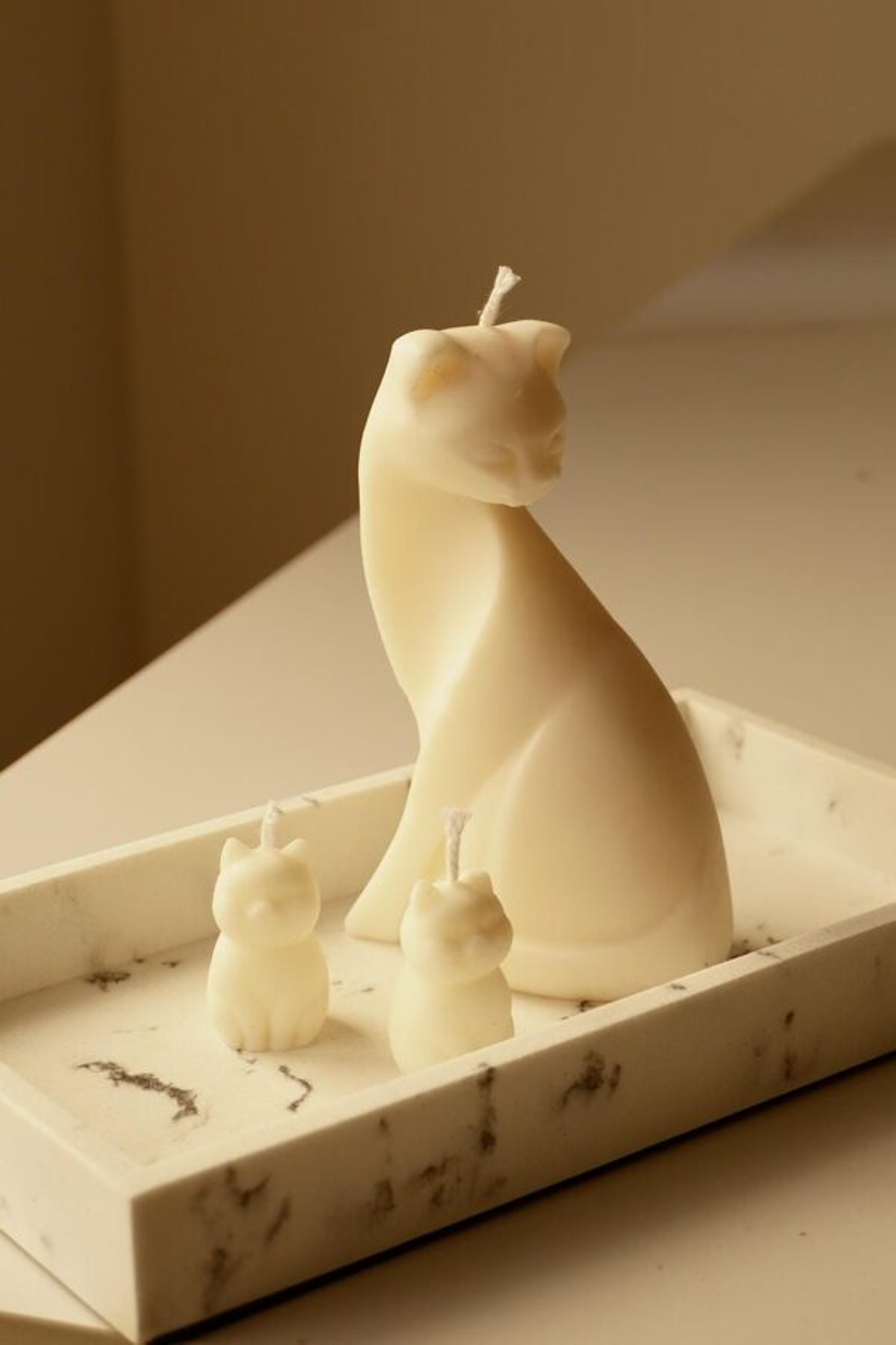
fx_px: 1960
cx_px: 448
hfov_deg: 25.8
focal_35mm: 52
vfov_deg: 37.9
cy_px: 672
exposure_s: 1/100
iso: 320
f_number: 5.6
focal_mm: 35
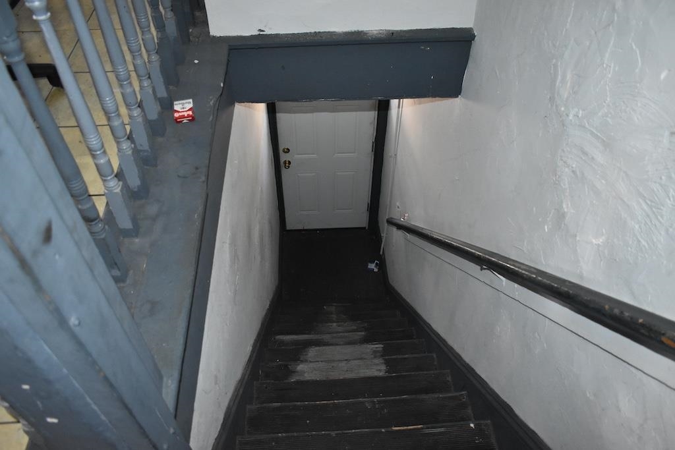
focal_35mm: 27
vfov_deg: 47.9
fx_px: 506
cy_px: 225
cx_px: 338
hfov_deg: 67.4
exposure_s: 1/160
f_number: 3.5
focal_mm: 18
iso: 2800
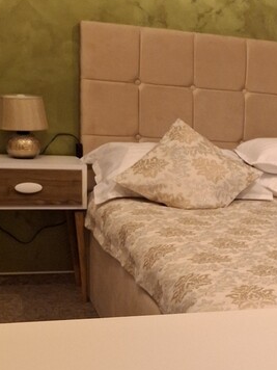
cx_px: 382
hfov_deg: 18.7
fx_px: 768
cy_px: 259
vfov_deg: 26.8
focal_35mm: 72
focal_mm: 4.69
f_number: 1.8
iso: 320
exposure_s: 1/24
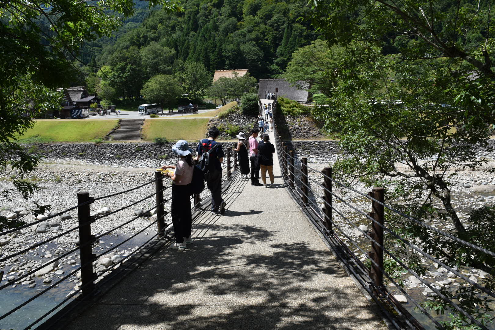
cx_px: 248
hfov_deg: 57.2
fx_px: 454
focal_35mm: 33
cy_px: 165
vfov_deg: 40.0
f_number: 9
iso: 200
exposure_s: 1/320
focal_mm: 22
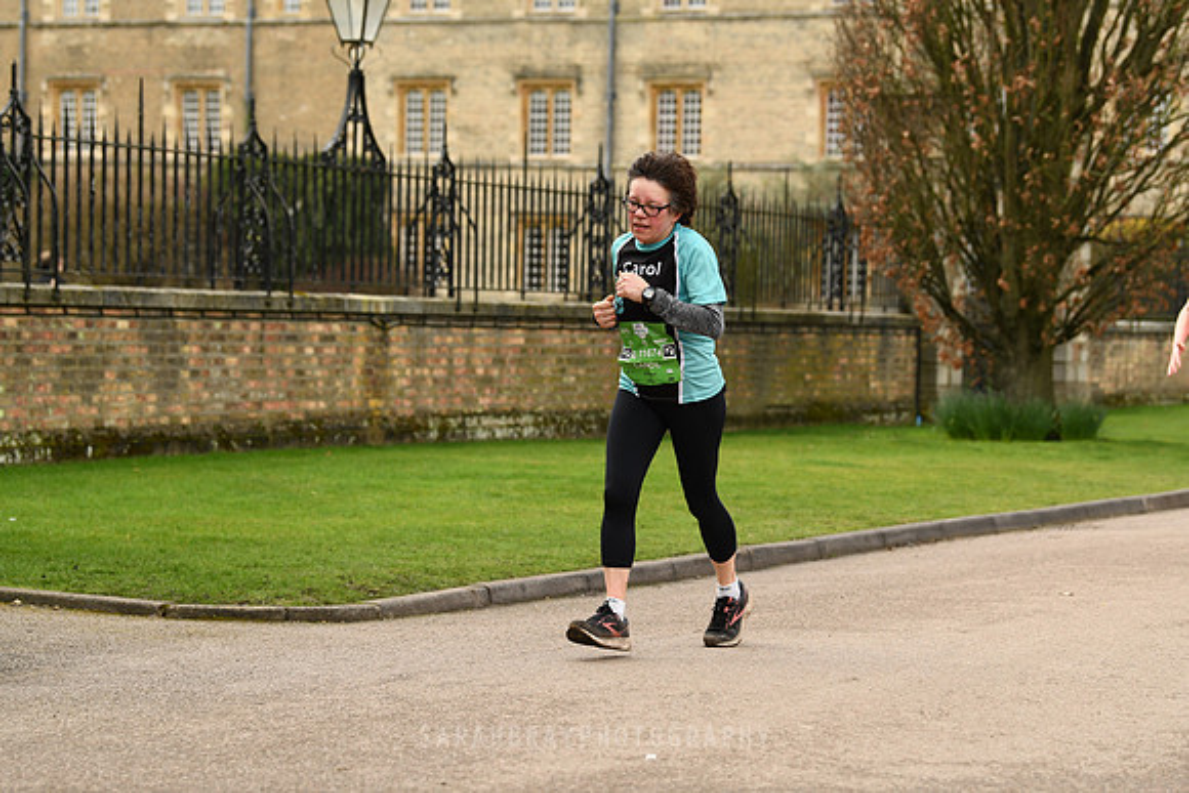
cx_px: 594
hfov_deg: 20.8
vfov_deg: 14.0
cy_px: 396
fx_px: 3237
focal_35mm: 98
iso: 450
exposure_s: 1/1000
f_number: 4.5
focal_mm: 98
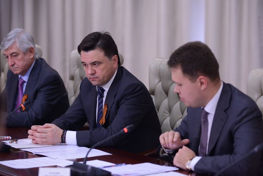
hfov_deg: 18.3
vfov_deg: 12.2
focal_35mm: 112
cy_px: 88
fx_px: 819
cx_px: 132
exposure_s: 1/400
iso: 3200
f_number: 3.5
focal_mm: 112
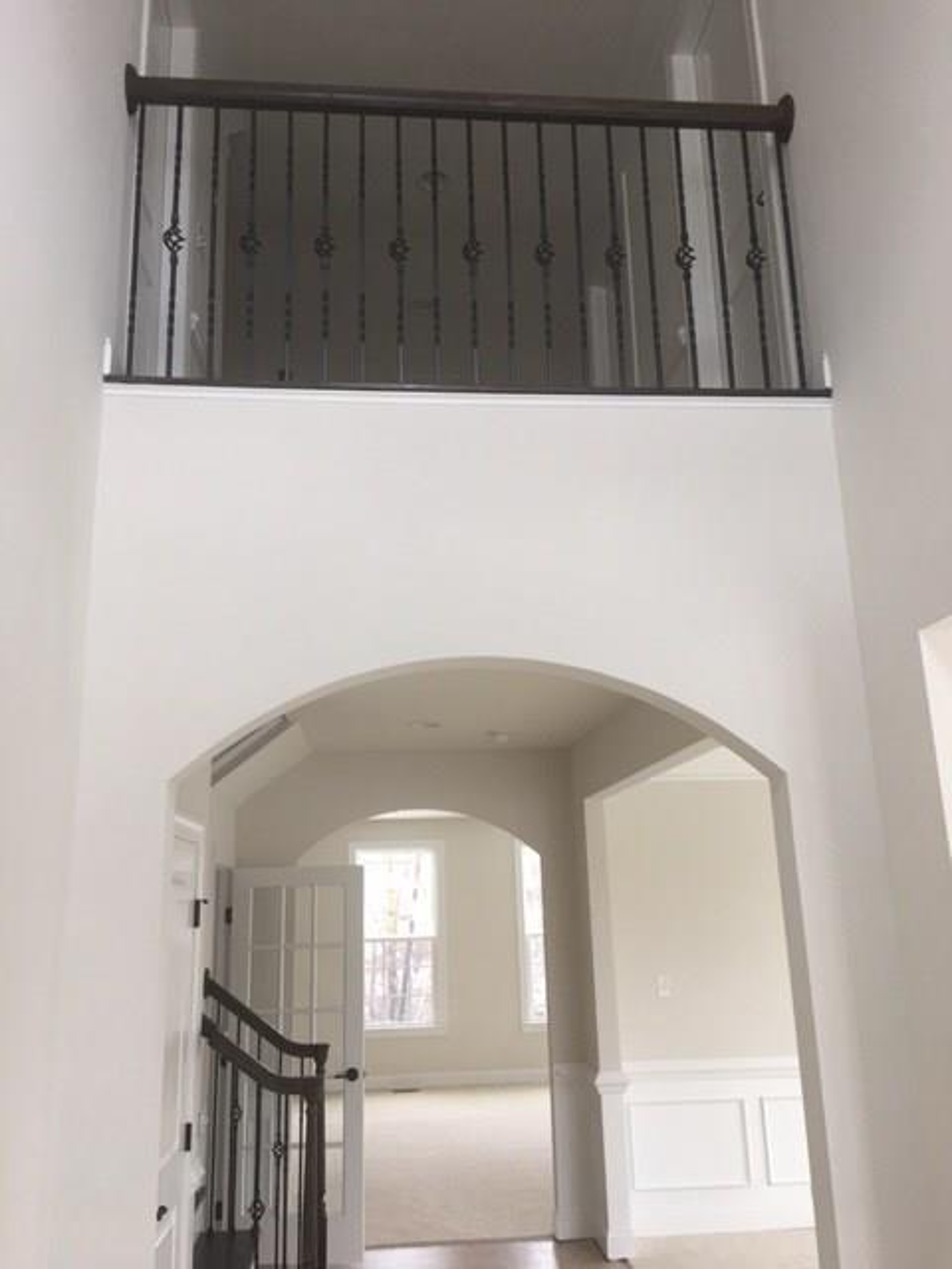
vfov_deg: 61.7
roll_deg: +2.1
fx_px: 1063
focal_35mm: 29
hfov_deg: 48.2
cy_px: 634
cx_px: 476
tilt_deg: +14.6
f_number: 2.2
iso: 25
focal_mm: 4.15
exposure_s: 1/15
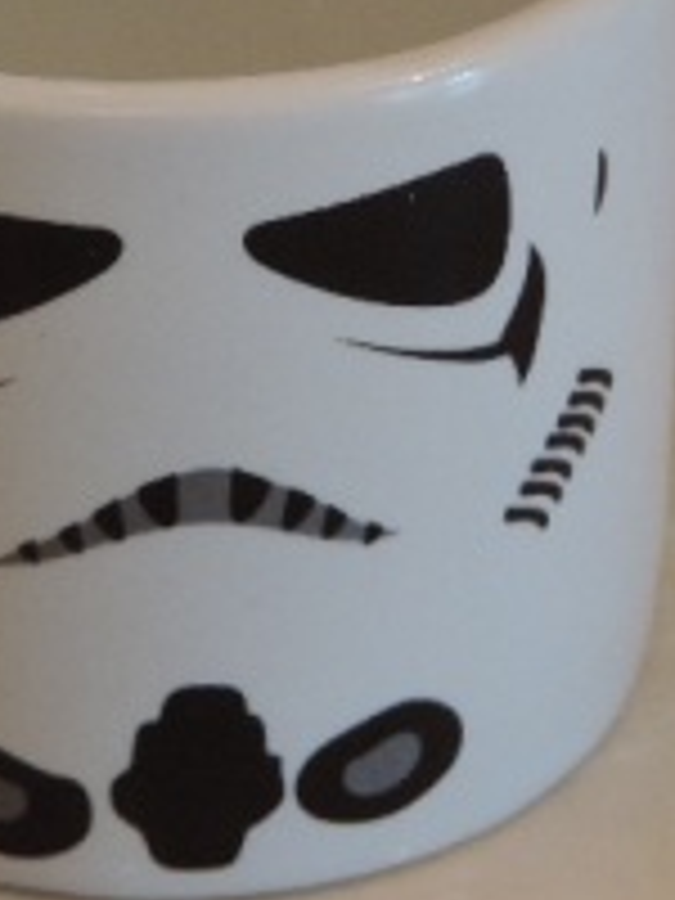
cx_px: 148
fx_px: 5252
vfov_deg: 9.7
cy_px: 86
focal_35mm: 202
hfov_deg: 7.3
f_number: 4.1
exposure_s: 1/50
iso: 400
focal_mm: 16
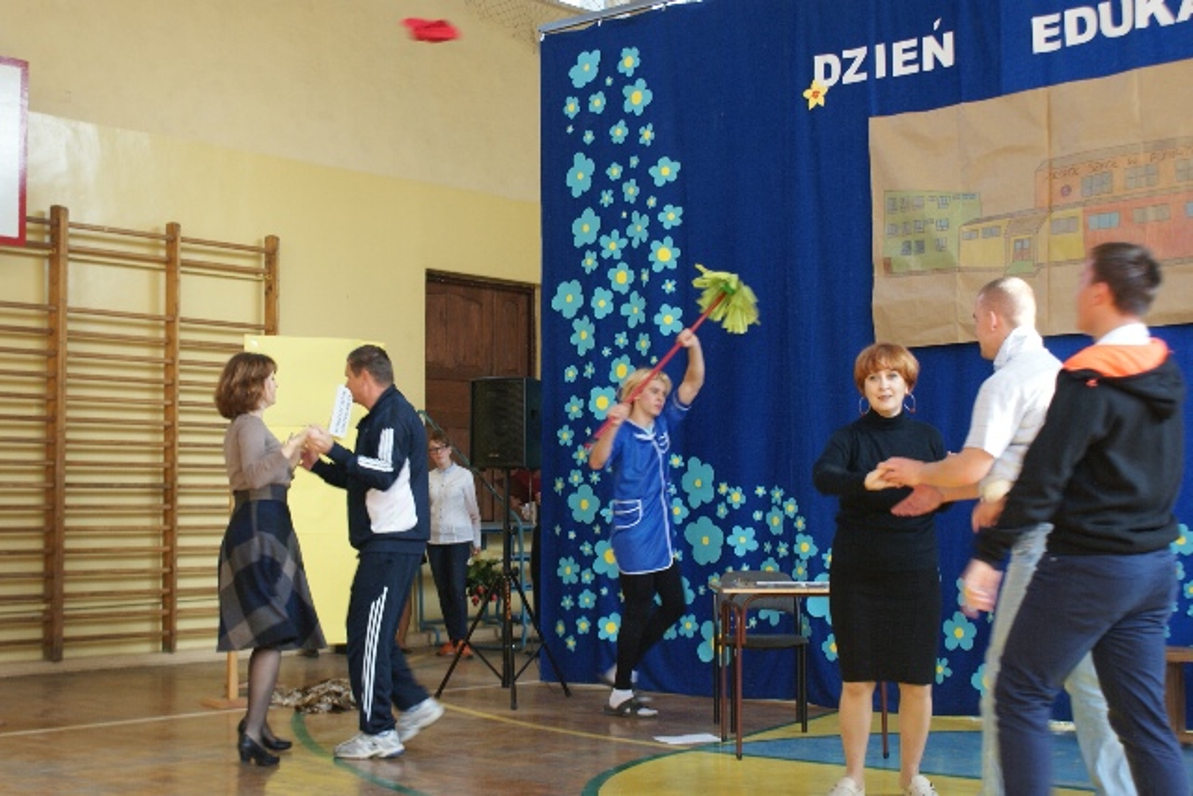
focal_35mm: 52
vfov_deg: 25.8
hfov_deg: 37.8
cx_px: 596
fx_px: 1740
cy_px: 398
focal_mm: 35
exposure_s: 1/60
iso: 200
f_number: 5.6
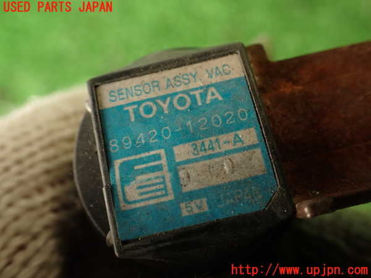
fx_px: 343
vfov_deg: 44.2
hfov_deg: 56.8
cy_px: 139
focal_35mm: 32
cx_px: 186
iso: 200
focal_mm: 5.79
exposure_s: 1/60
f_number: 2.4
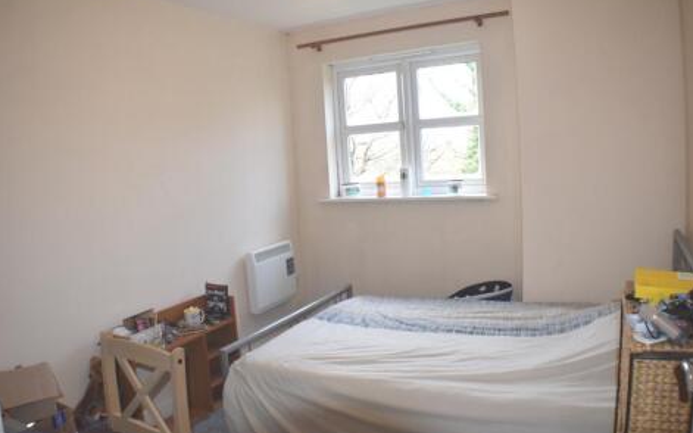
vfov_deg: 35.8
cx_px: 346
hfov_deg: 54.7
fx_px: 671
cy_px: 217
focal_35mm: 36
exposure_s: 1/100
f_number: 5
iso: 800
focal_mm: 23
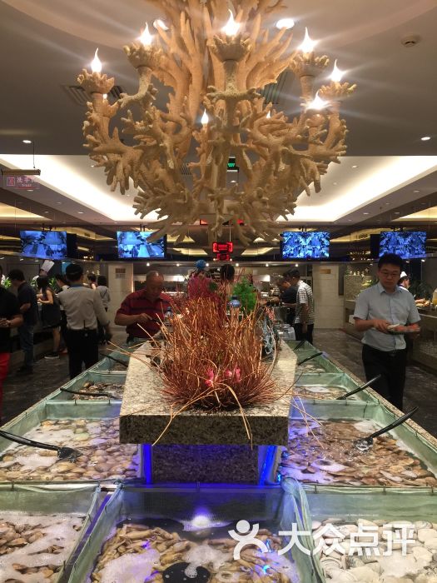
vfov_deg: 61.7
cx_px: 218
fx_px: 488
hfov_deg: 48.2
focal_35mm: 29
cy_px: 292
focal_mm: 4.15
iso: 64
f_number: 2.2
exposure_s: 1/33
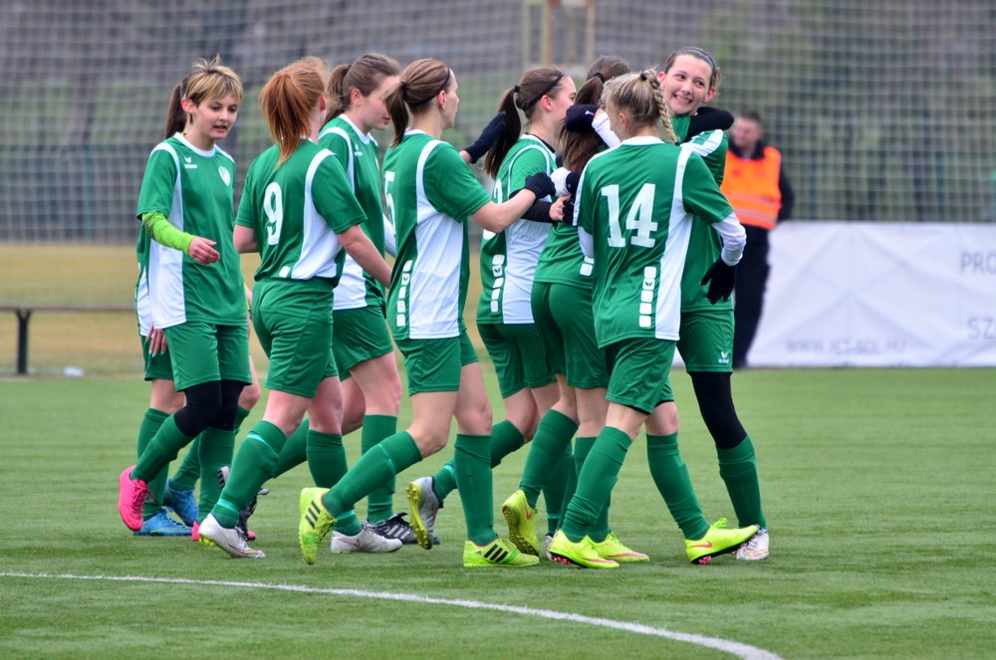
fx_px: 12428
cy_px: 330
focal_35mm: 450
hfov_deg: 4.6
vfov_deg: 3.0
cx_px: 498
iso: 400
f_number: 5.6
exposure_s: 1/400
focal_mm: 300
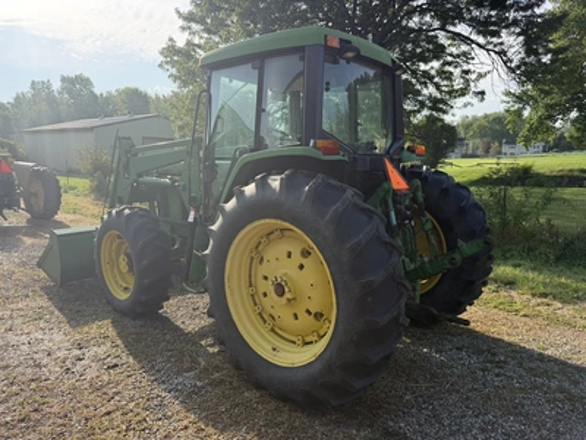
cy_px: 220
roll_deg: -1.7
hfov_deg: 71.6
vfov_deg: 56.8
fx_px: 406
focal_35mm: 24
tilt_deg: -8.7
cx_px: 293
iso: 100
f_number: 1.78
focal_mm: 6.76
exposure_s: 1/2232
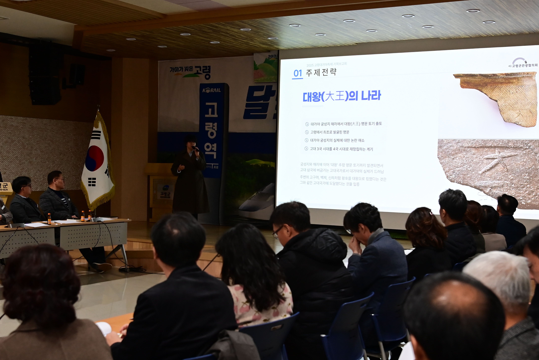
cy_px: 220
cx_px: 247
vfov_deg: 25.9
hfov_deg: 38.2
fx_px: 778
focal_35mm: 52
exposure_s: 1/200
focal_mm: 40
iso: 3200
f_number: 5
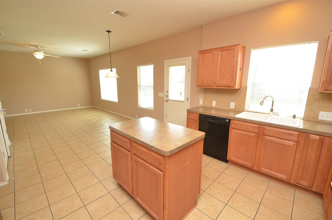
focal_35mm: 15
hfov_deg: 100.5
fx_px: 138
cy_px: 110
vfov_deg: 77.1
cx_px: 166
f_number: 6.3
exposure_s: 1/80
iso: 640
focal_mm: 10
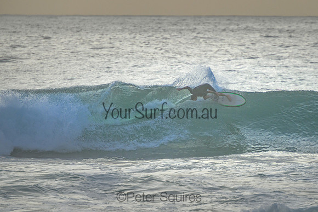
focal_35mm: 550
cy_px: 105
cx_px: 213
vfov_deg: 2.5
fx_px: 4857
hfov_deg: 3.7
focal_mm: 400
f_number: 5.6
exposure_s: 1/2000
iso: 720
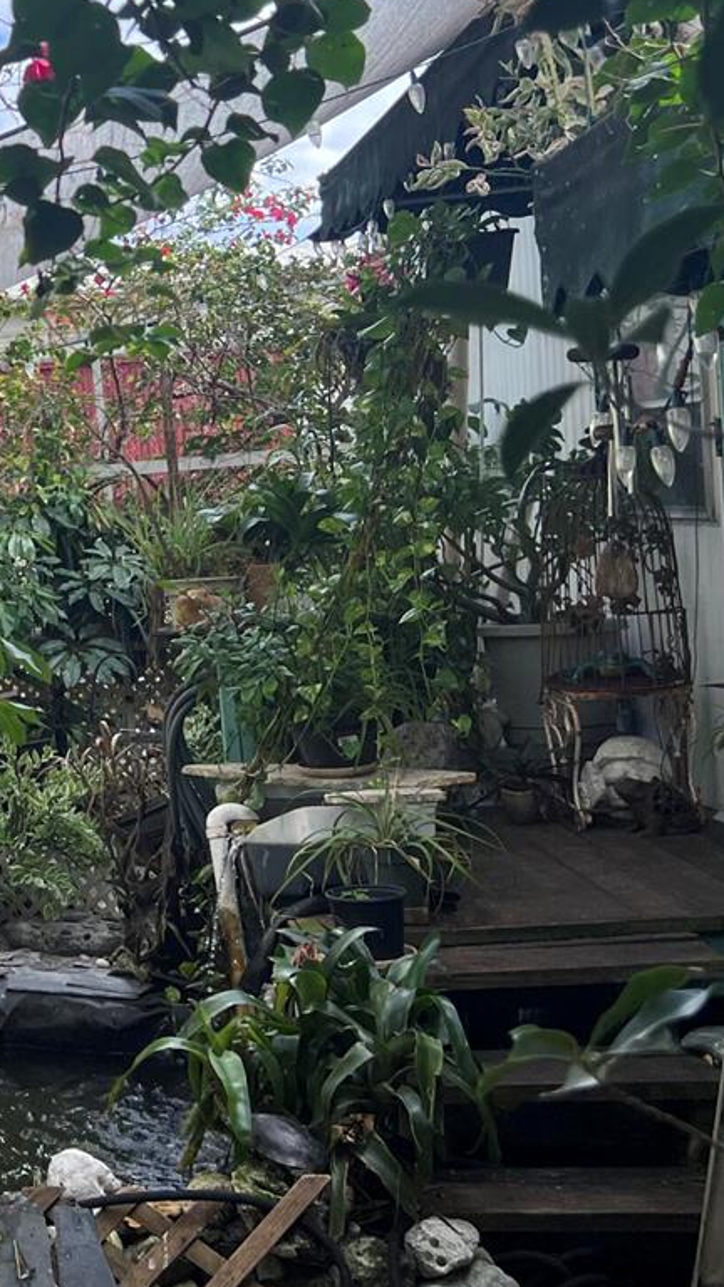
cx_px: -307
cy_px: 476
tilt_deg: +0.2
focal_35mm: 59
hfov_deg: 18.4
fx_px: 2014
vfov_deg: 35.2
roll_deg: +3.6
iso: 50
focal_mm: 5.7
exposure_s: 1/1196
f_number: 1.5
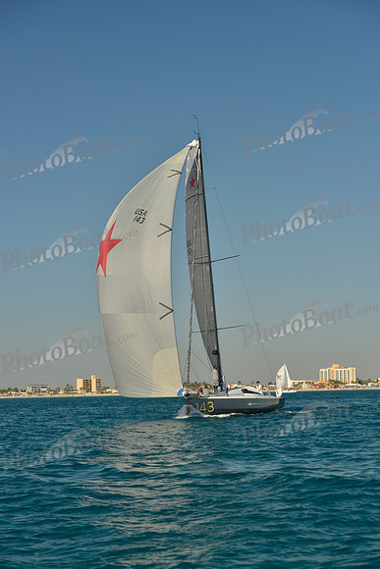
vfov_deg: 28.8
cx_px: 190
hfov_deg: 19.5
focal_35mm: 70
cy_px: 284
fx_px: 1108
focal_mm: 70
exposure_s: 1/640
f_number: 7.1
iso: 200
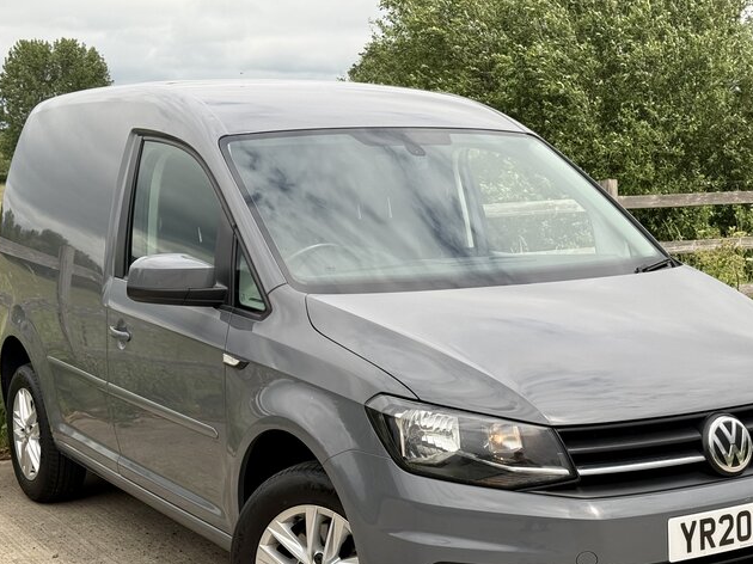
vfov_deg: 23.9
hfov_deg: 31.6
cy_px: 356
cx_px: 431
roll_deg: -0.1
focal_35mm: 61
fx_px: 1326
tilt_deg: -7.9
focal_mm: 6.76
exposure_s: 1/4098
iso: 64
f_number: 1.78
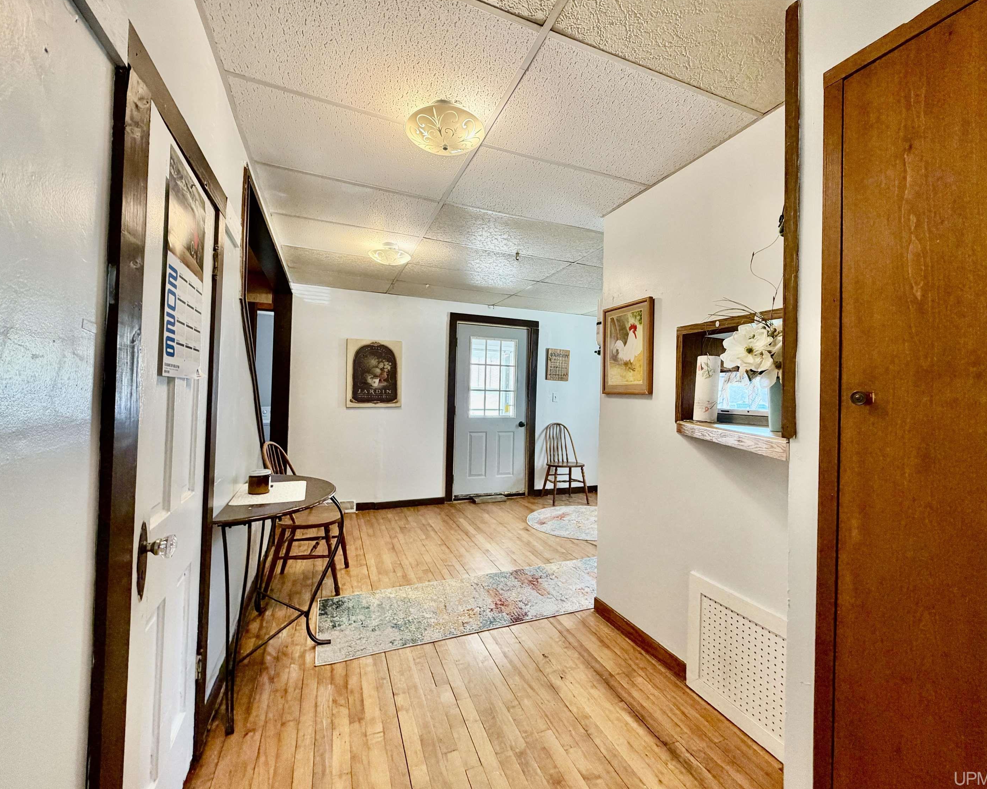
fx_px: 438
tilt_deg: +0.3
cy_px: 390
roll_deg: -1.7
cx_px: 510
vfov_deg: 84.0
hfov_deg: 96.8
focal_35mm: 15
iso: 200
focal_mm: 2.22
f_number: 2.2
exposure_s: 1/60
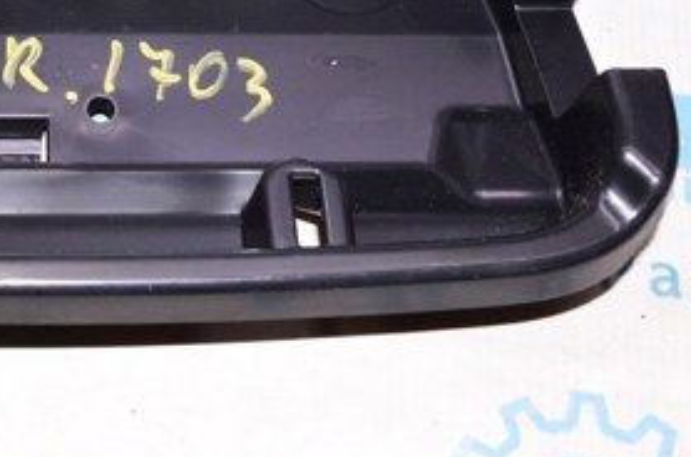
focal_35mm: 83
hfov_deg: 23.8
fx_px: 1589
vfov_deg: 16.0
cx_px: 65
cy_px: -34
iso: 1600
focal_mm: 24
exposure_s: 1/200
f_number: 8
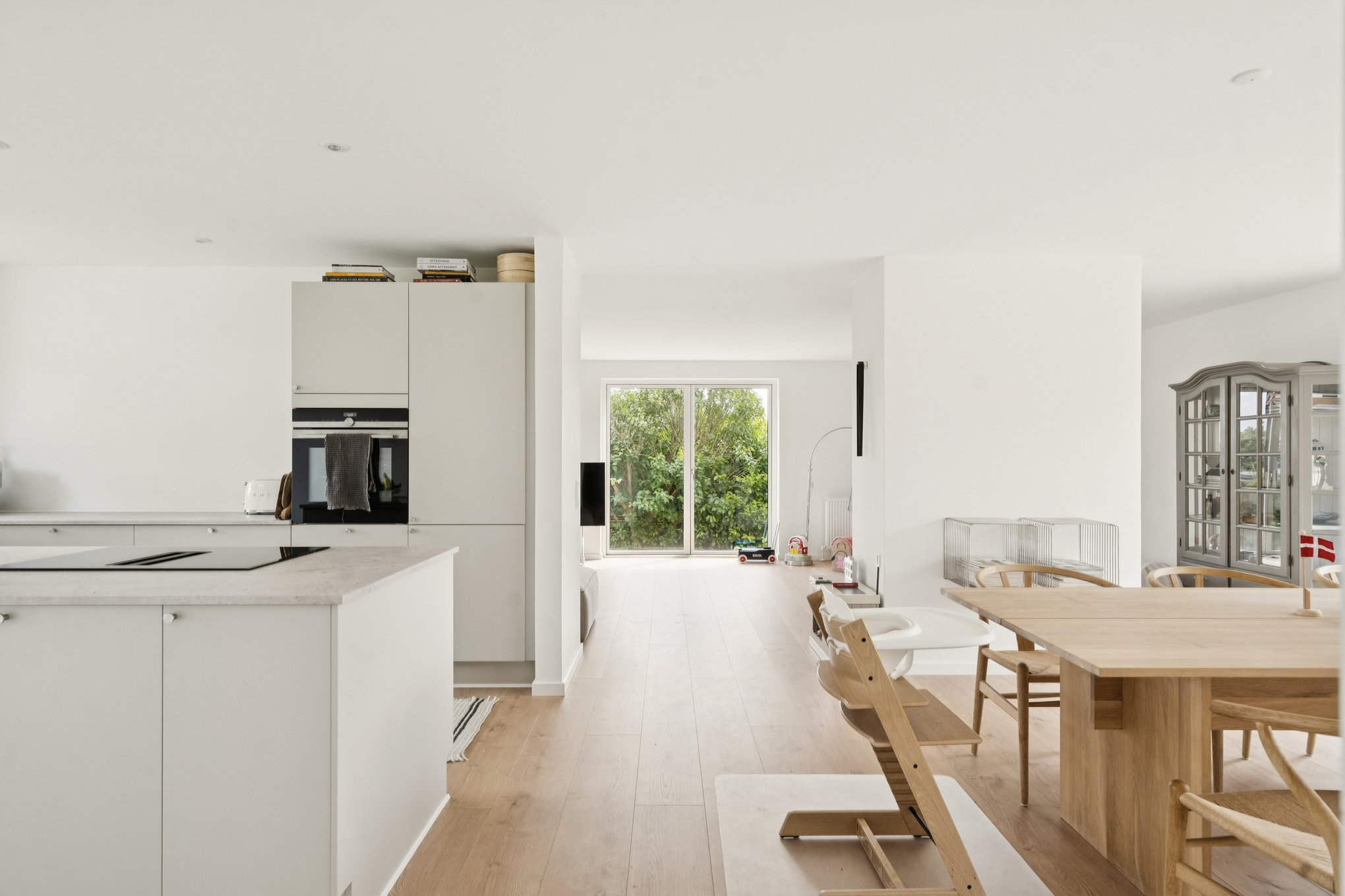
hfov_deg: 86.9
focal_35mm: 19
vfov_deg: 64.6
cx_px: 672
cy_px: 448
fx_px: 710
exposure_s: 1/200
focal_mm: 19
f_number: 7.1
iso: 800
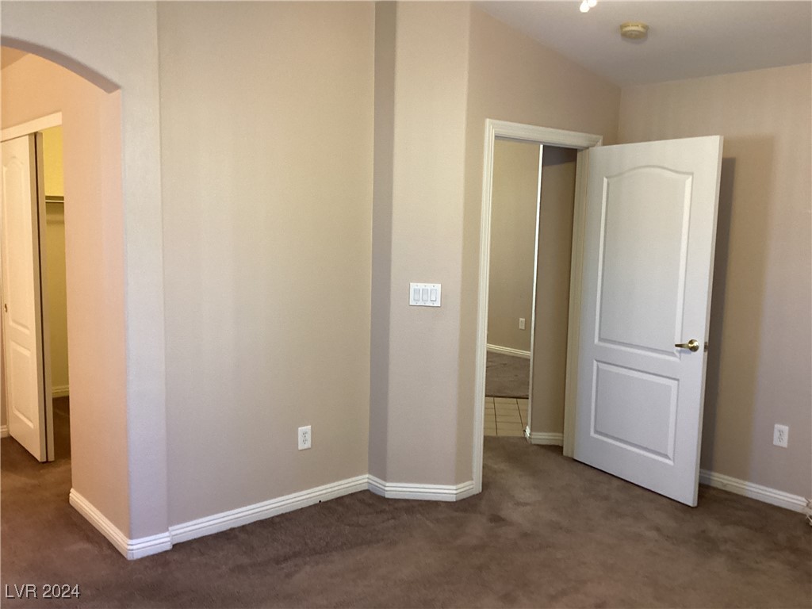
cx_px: 406
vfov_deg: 45.4
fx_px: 727
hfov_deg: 58.4
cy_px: 304
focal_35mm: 31
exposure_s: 1/60
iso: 320
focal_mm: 3.3
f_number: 2.4
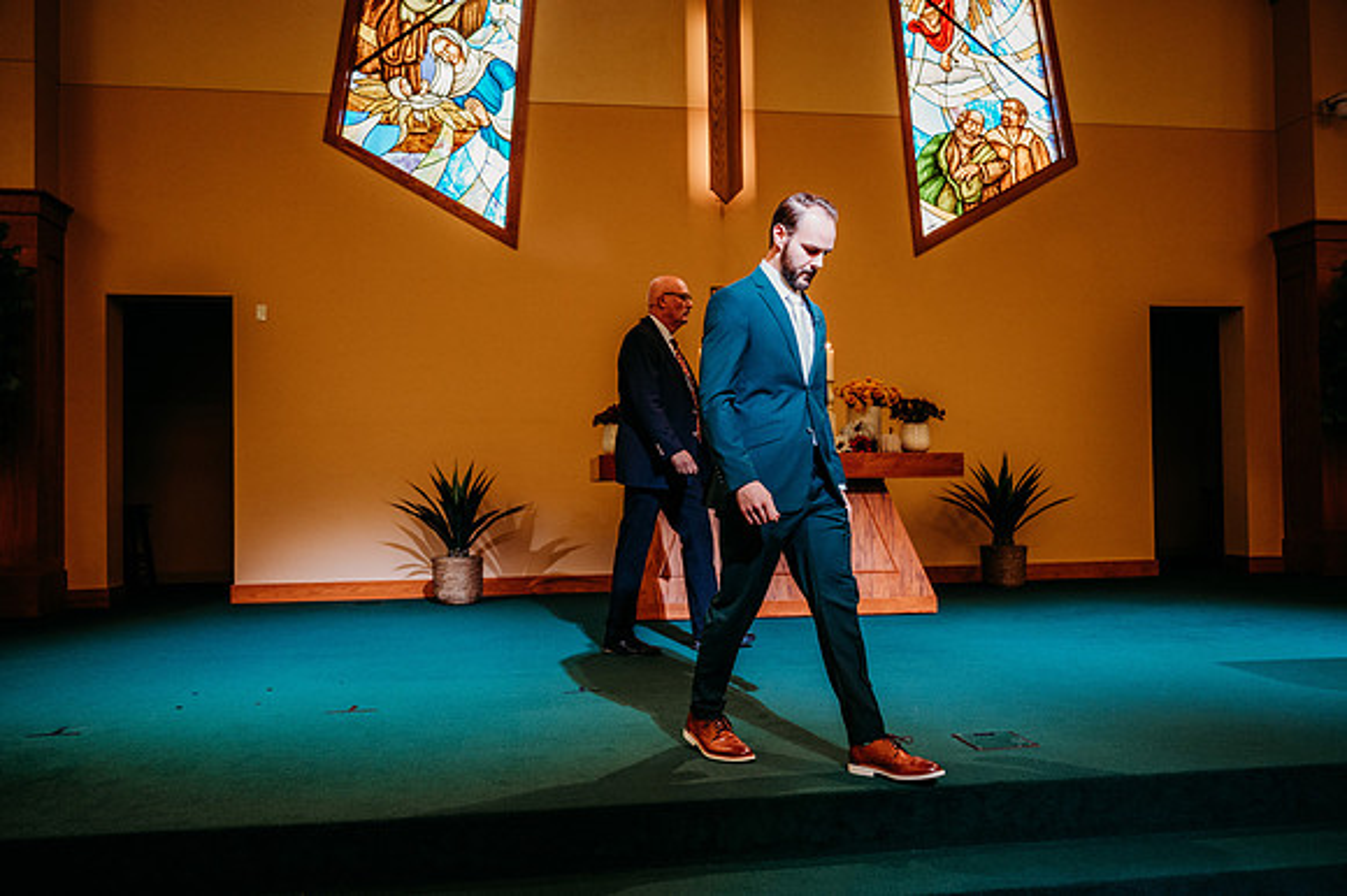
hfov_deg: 63.7
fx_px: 1084
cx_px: 674
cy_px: 448
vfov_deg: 44.9
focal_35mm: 29
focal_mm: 29
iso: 2000
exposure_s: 1/250
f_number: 2.8
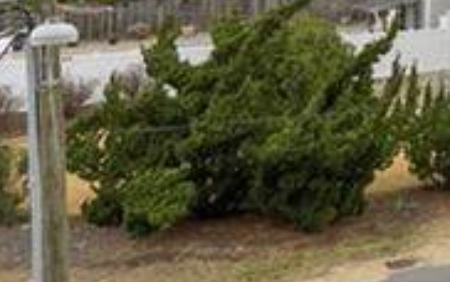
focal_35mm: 86
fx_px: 1055
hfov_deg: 15.3
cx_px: 1046
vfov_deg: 13.7
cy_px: -213
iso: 100
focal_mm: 10
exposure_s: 1/1000
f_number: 8
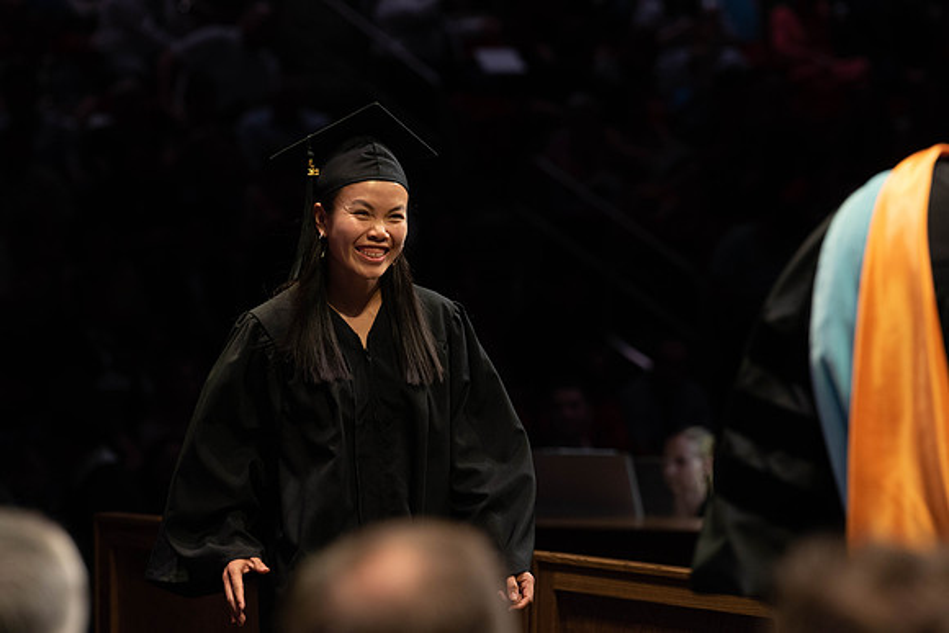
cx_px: 449
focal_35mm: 190
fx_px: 5004
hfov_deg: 10.8
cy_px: 299
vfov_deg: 7.2
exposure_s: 1/320
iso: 1600
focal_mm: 180
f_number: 4.5
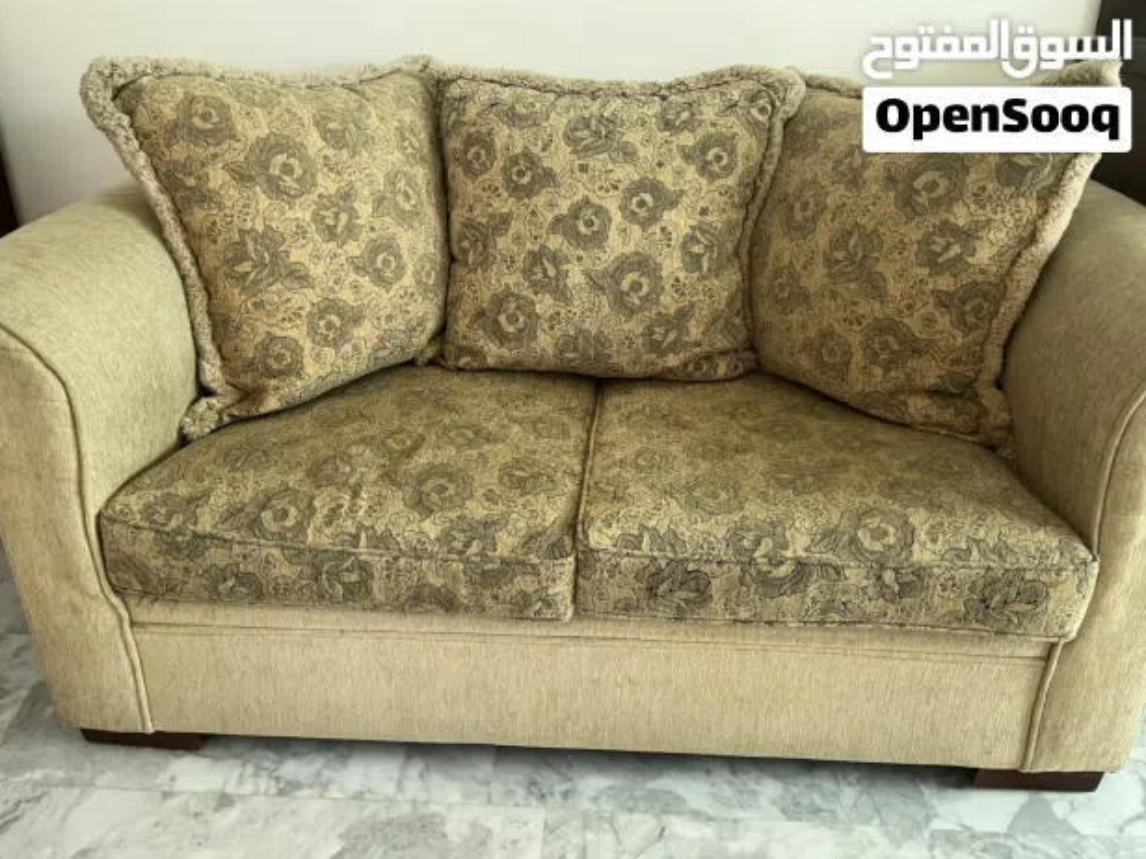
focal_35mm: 27
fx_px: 894
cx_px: 582
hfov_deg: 65.3
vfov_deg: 51.4
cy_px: 420
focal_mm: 5.1
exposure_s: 1/92
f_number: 1.6
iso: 125
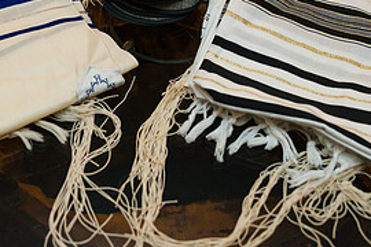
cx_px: 149
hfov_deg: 32.3
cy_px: 16
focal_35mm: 62
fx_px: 639
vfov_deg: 21.3
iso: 1600
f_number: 3.2
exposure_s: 1/200
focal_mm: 27
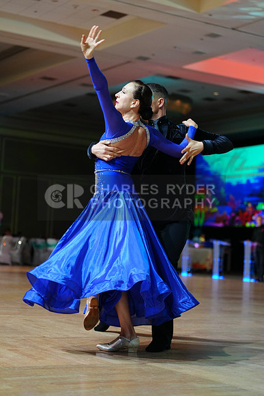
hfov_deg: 19.5
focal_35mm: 70
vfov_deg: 28.8
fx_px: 769
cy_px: 198
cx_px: 132
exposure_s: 1/400
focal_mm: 70
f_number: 2.8
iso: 2000
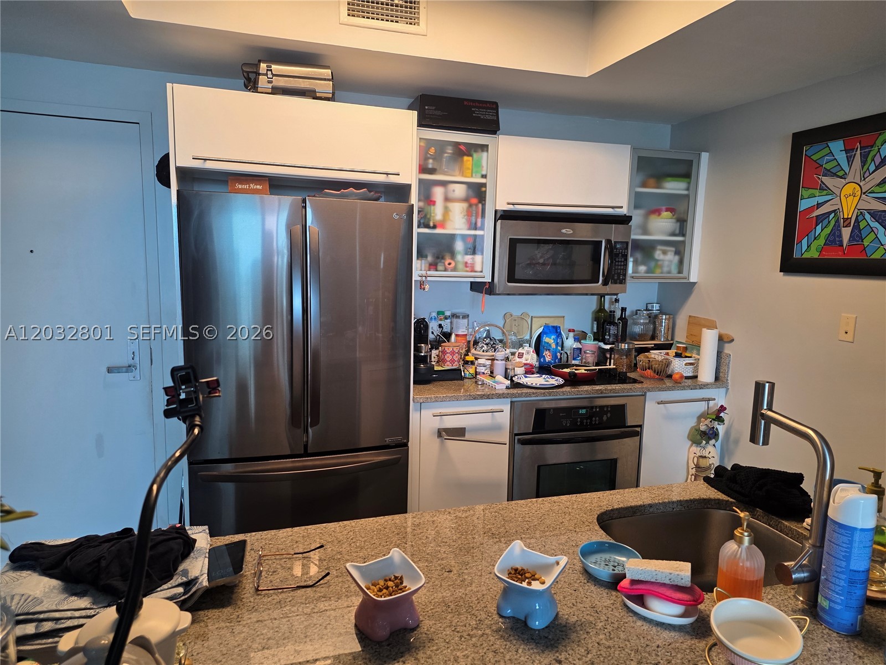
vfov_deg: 58.9
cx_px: 443
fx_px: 589
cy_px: 332
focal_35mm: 23
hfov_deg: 73.9
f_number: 1.7
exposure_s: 1/120
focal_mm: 6.25
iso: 160
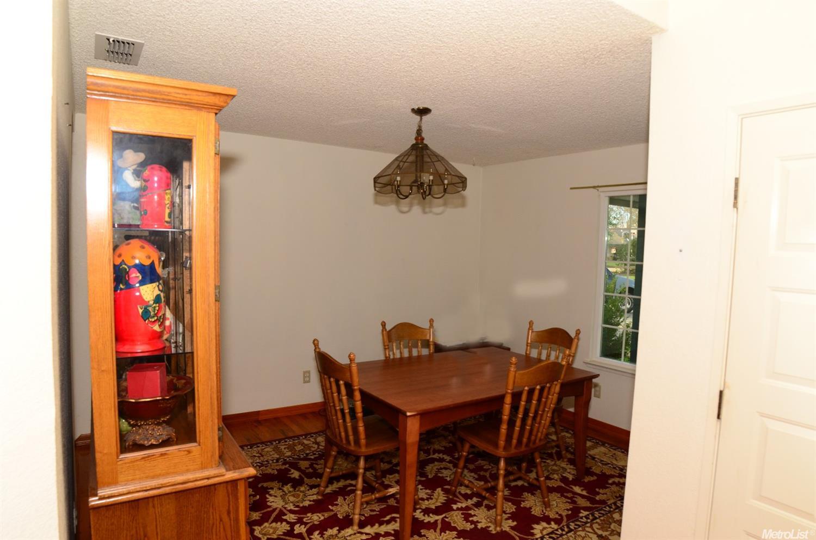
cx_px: 408
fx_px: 475
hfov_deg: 81.3
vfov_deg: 59.2
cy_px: 270
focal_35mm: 21
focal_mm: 14
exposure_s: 1/160
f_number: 5.6
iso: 400
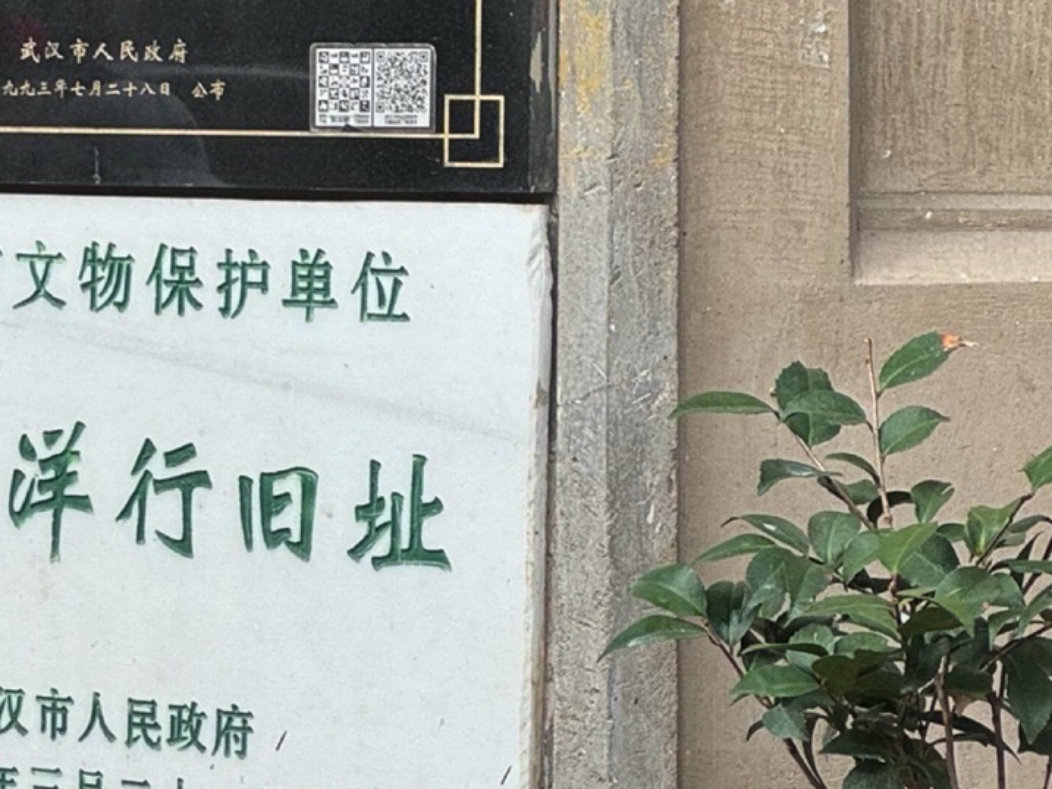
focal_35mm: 220
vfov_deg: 6.7
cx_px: 59
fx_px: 6687
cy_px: -233
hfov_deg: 9.0
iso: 25
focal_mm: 9
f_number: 2.8
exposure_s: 1/149
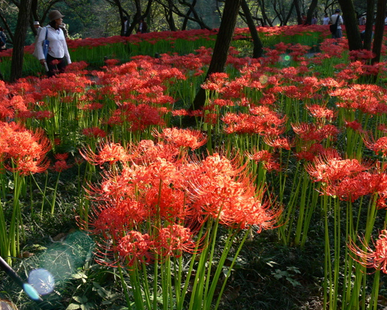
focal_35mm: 43
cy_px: 141
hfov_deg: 42.9
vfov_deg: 34.9
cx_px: 203
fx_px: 493
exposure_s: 1/60
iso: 80
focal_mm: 7.4
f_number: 4
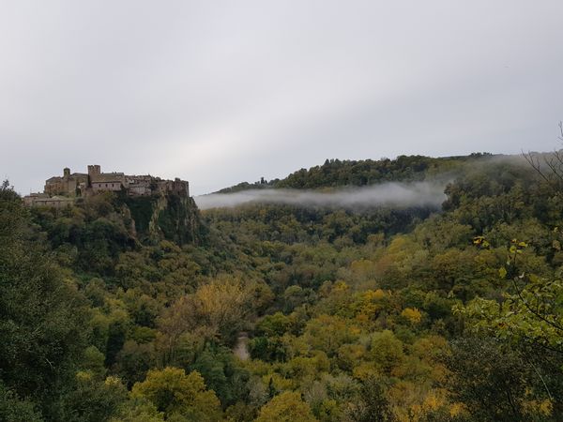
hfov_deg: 67.3
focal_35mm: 26
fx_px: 423
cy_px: 211
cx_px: 282
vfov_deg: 53.1
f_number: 1.7
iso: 40
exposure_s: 1/1104
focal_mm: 4.2
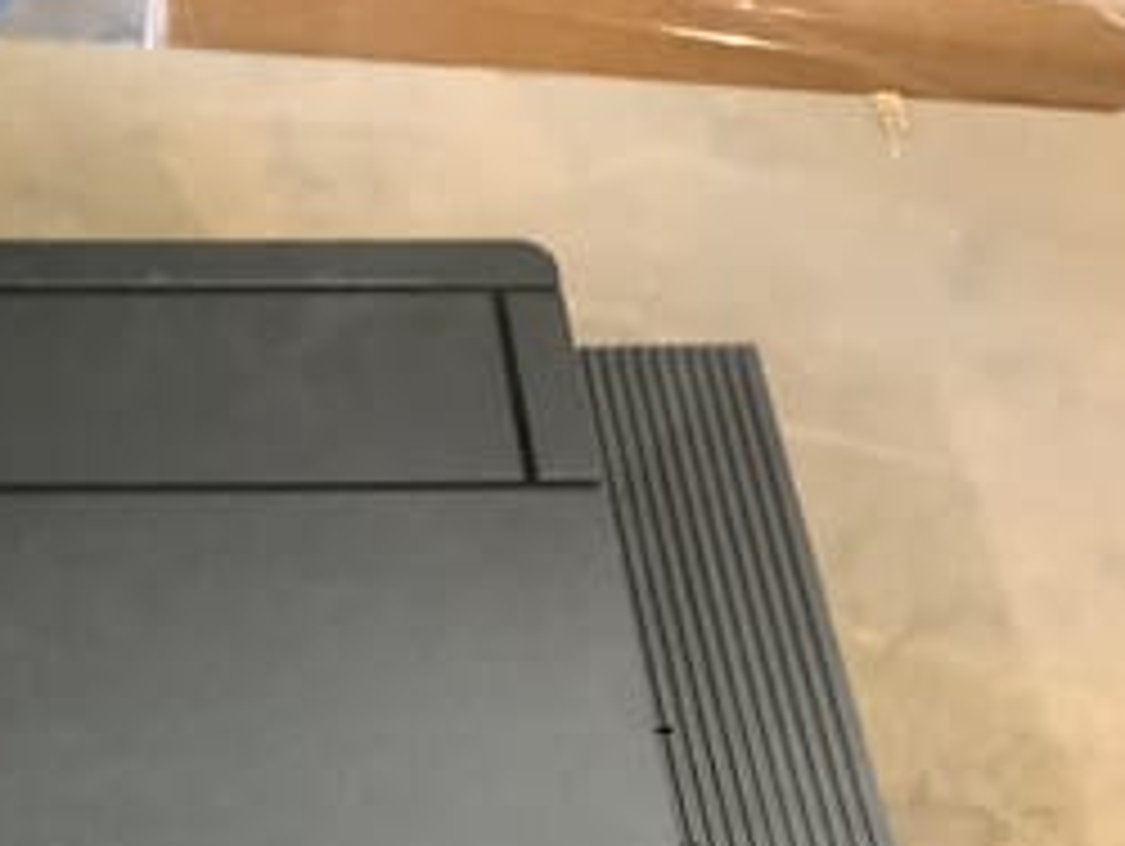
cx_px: 58
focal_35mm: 62
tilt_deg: -59.0
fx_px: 2017
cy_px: 821
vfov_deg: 22.9
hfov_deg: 29.5
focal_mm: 3.3
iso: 800
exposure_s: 1/24
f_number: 2.4
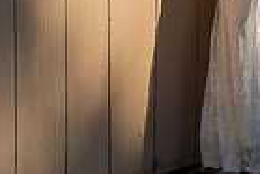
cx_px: 252
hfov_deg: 10.3
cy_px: -131
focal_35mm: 199
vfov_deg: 6.8
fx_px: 1439
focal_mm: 41
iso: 200
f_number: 10
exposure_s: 1/400
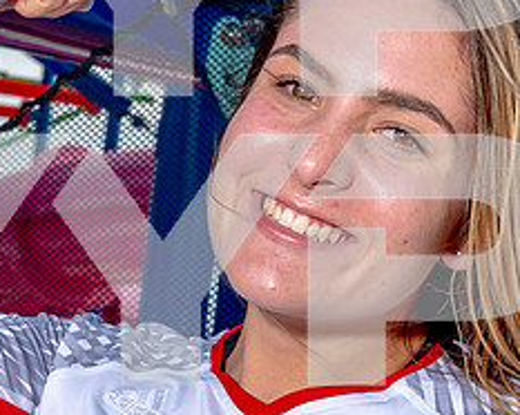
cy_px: 263
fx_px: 2337
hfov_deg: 12.7
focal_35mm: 152
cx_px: 317
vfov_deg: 10.1
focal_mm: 47
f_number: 9.5
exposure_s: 1/125
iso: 100
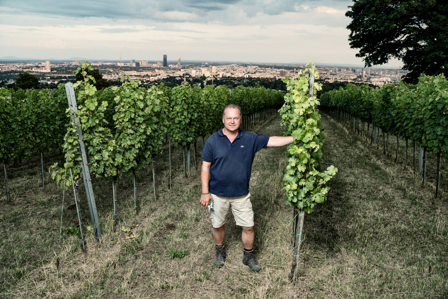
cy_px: 150
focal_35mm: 28
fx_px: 348
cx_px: 224
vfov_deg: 46.4
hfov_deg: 65.5
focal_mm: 28
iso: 200
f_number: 5
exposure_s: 1/100
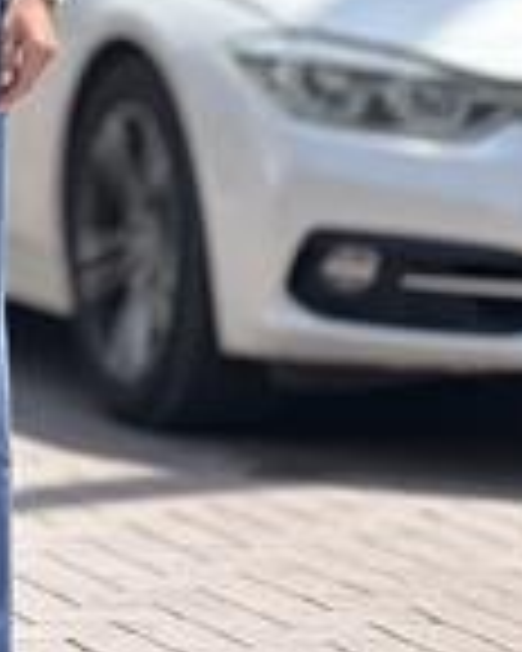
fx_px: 4133
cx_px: -158
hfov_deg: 7.2
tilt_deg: +4.2
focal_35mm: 214
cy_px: -110
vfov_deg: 8.9
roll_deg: -0.3
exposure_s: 1/645
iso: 32
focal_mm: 9
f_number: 2.8
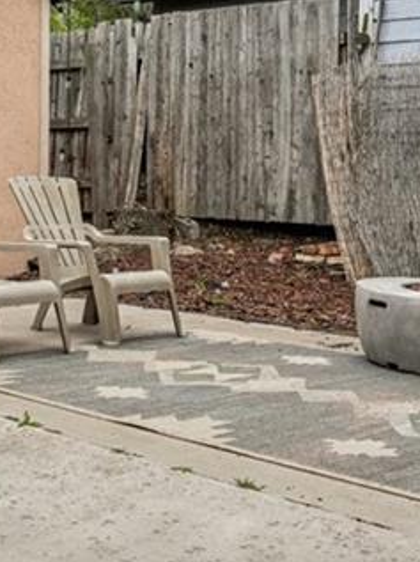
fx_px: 1102
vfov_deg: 28.2
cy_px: 147
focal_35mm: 68
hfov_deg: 18.6
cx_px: -246
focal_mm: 14
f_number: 11
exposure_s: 1/60
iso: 64
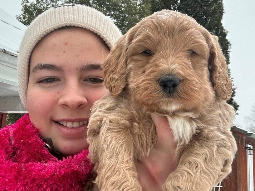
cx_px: 128
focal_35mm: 30
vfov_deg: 46.8
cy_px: 96
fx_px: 221
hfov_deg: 60.0
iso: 32
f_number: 1.9
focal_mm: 2.69
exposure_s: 1/148
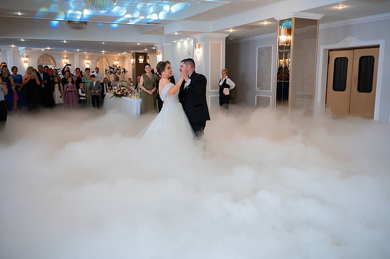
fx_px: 317
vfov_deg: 44.5
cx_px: 195
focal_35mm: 29
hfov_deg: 63.1
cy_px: 130
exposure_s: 1/320
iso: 2500
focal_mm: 28
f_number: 2.8
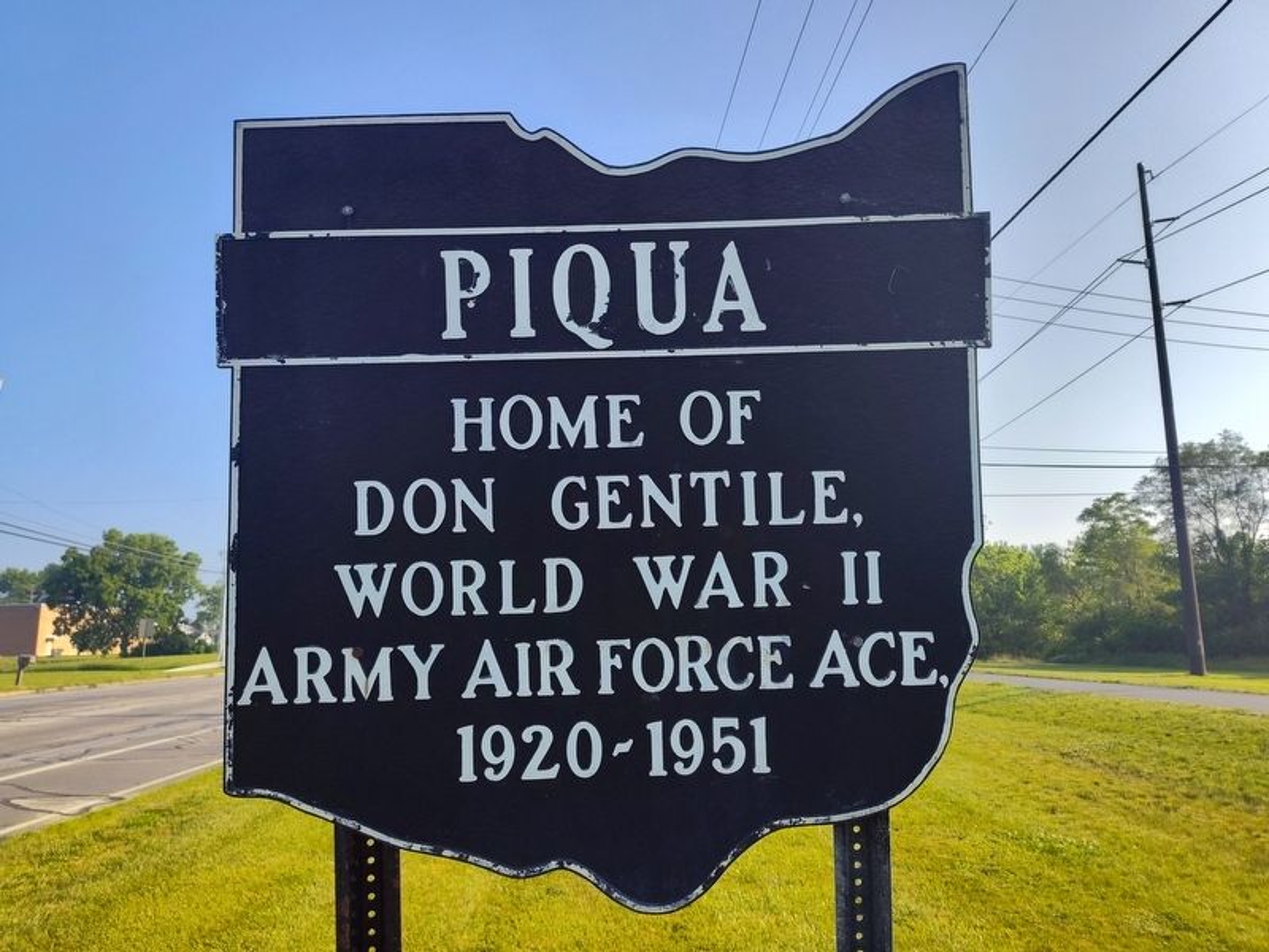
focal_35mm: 23
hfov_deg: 73.9
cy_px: 476
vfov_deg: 58.9
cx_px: 634
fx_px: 843
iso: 100
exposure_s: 1/1190
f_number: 1.8
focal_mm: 5.56
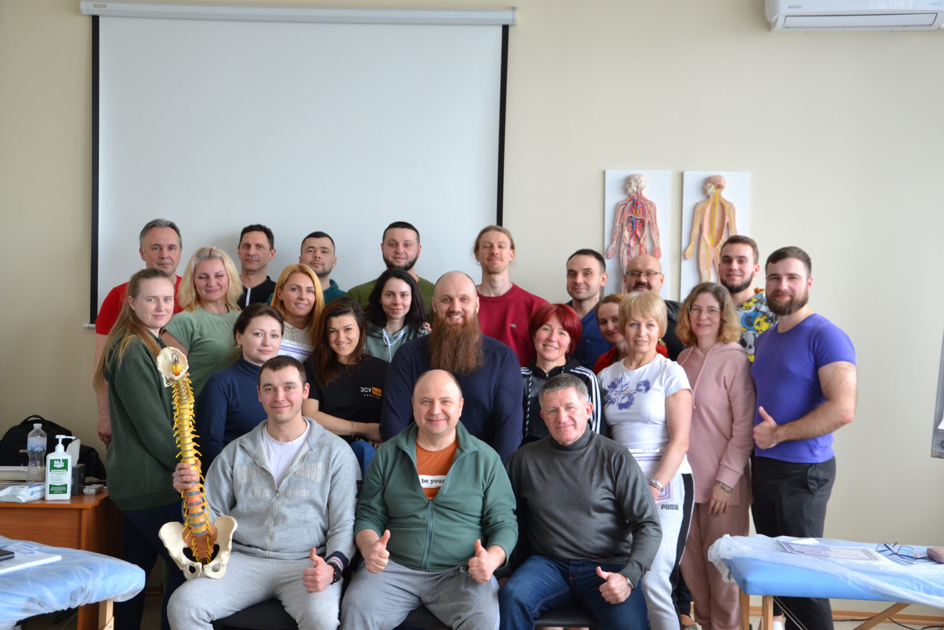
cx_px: 472
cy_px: 315
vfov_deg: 26.5
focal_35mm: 51
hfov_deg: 38.9
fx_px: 1337
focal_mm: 34
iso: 400
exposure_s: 1/30
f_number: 4.5
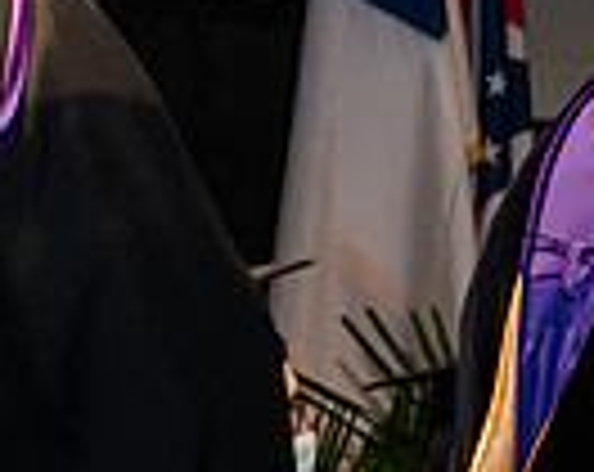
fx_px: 4491
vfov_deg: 6.0
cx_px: 1143
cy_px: 196
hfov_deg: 7.3
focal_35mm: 256
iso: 1600
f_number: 6.3
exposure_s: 1/200
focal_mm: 62
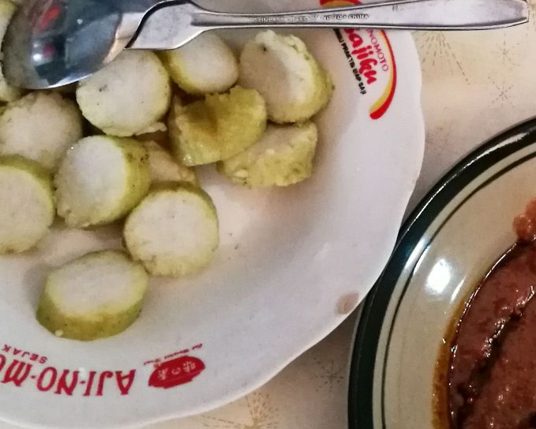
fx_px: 1221
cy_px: 134
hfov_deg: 23.6
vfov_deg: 19.8
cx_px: 549
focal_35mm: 77
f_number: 2.2
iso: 500
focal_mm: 4.5
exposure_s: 1/20
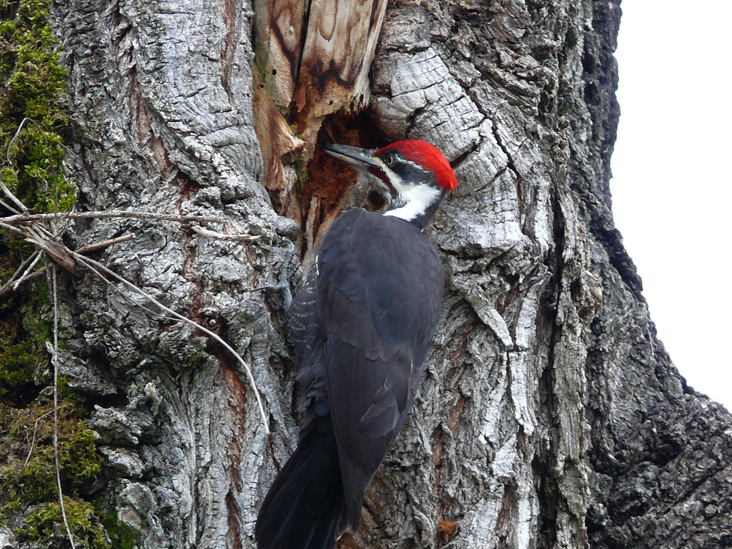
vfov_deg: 3.7
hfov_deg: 5.0
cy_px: 274
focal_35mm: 397
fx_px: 8395
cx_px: 366
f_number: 3.6
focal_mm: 47.1
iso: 200
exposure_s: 1/60
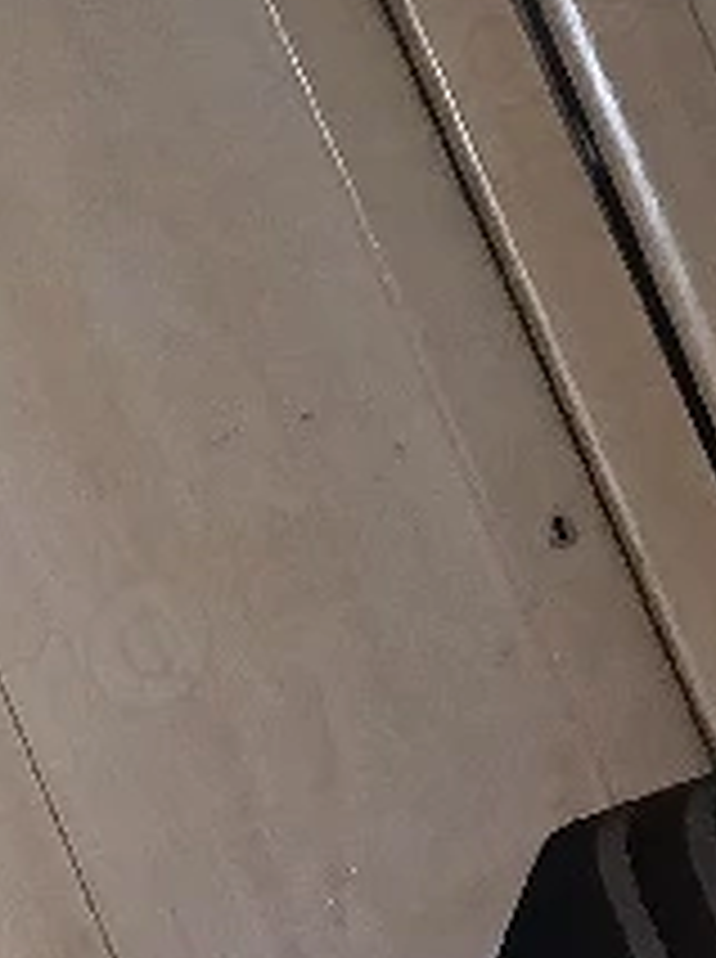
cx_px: -1139
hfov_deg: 9.9
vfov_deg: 15.3
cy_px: 967
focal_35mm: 127
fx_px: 3513
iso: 1250
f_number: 1.8
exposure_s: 1/25
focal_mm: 3.98
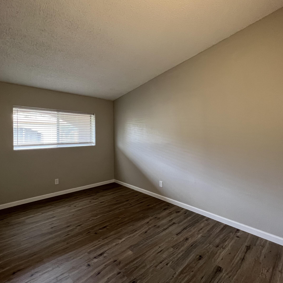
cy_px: 138
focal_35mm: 16
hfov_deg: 87.4
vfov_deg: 87.4
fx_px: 148
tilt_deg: -0.3
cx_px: 134
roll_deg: +0.7
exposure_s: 1/60
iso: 250
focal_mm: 1.57
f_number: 1.8
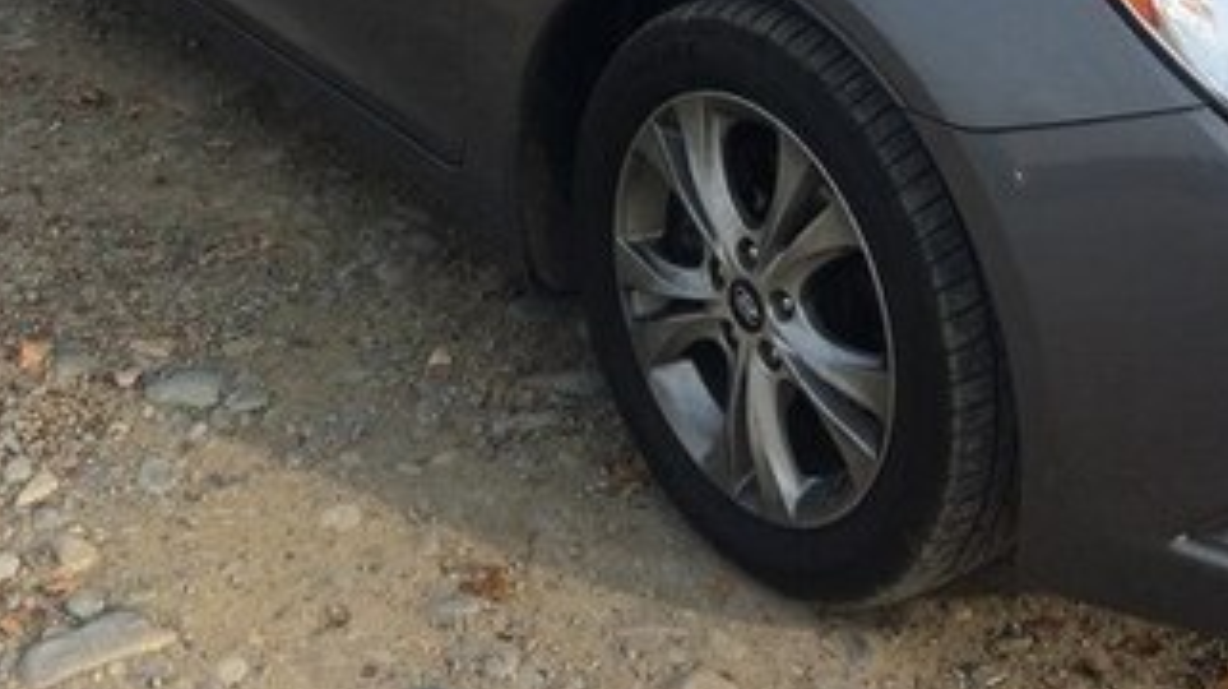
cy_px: -140
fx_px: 2115
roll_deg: -2.1
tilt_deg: -18.5
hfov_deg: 32.4
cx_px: 608
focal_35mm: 65
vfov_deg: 17.6
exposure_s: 1/892
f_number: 2.2
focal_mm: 4.15
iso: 32
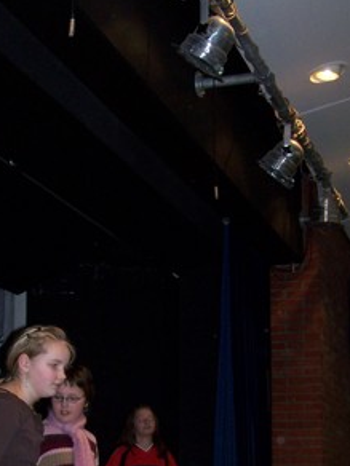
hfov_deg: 18.8
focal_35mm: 78
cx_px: 107
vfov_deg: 24.8
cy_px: 346
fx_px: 1052
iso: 160
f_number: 2.8
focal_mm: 6.3
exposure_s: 1/60
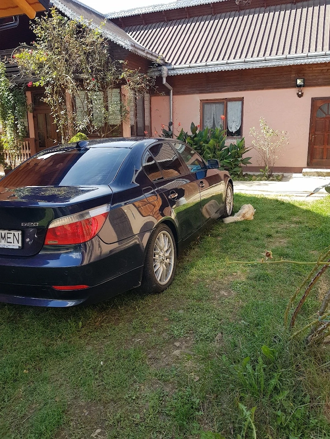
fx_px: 330
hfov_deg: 53.1
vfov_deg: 67.3
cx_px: 165
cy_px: 220
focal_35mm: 26
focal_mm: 4.2
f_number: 1.7
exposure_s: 1/417
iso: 40
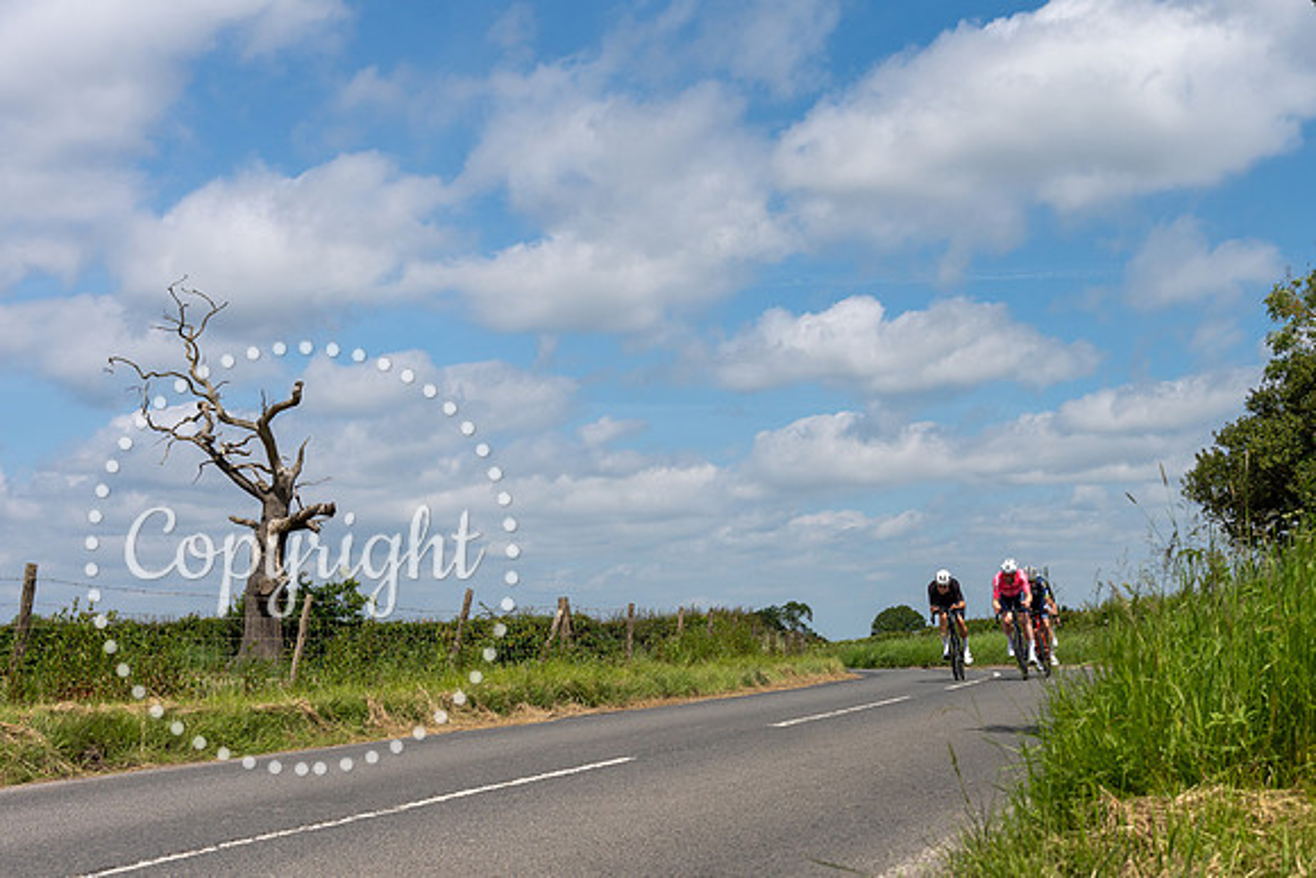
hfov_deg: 36.4
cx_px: 873
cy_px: 673
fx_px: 1982
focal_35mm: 54
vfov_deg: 24.7
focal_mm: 35
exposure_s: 1/1250
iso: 100
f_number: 6.3
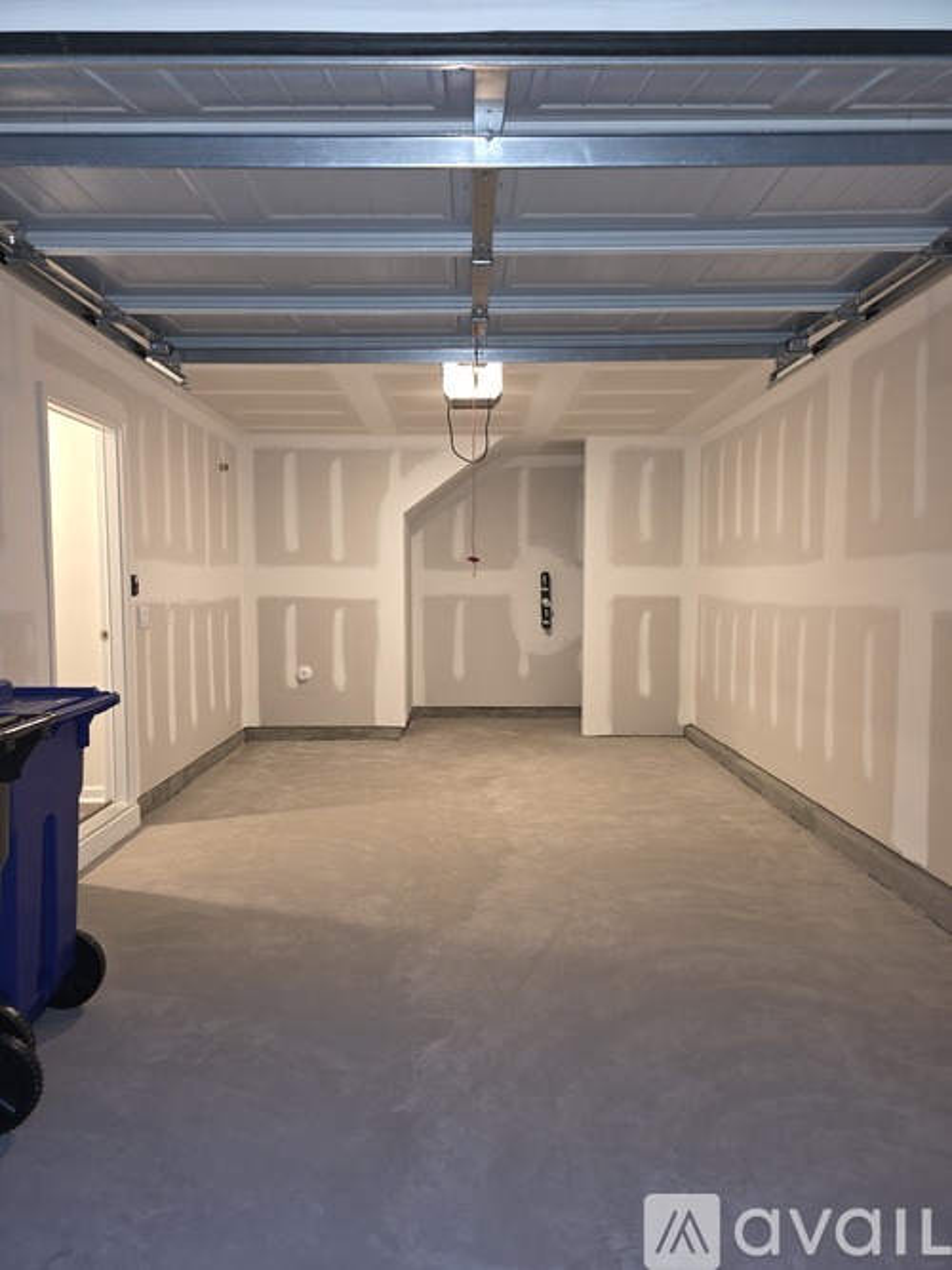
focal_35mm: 23
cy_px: 635
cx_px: 476
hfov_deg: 58.9
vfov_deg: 73.9
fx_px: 844
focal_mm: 6.3
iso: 125
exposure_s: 1/12
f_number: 1.7
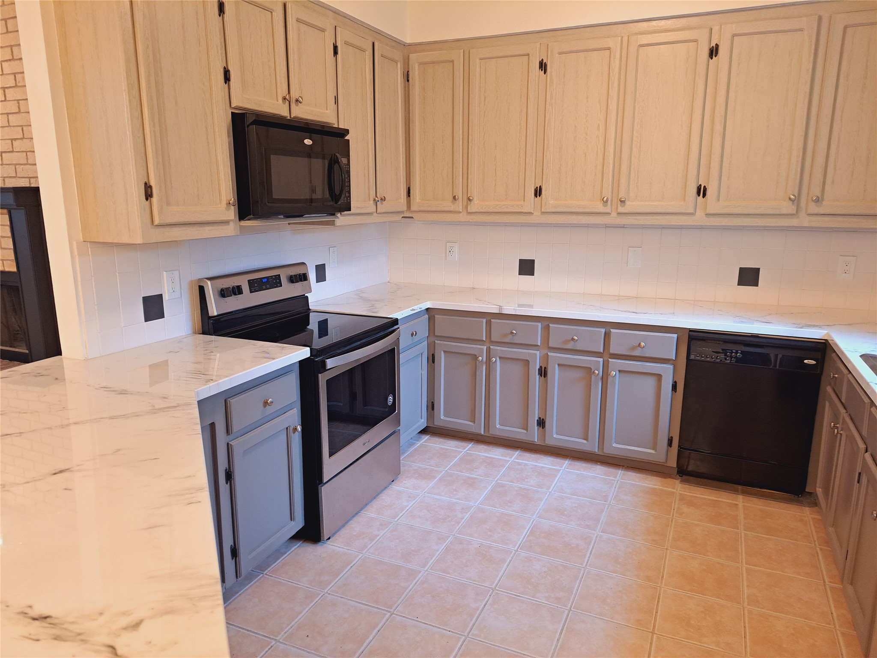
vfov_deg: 56.8
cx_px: 438
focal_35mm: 24
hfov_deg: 71.6
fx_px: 608
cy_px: 329
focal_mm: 5.23
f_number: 1.8
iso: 200
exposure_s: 1/60
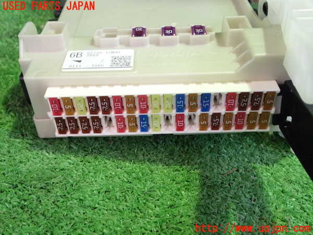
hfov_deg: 49.0
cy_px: 118
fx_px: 344
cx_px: 156
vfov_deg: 37.7
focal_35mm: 38
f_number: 2.7
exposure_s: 1/40
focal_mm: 6.83
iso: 800
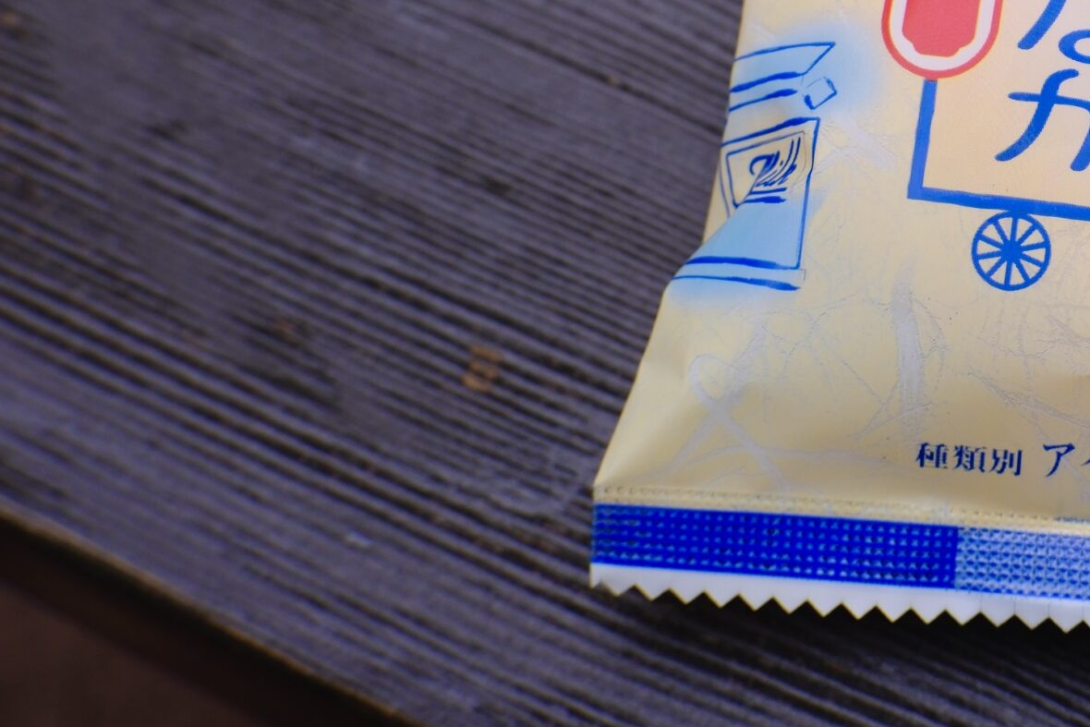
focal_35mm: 115
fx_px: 3482
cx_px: 1131
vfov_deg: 11.8
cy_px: -5
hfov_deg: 17.3
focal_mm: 35
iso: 250
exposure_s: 1/300
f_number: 4.5
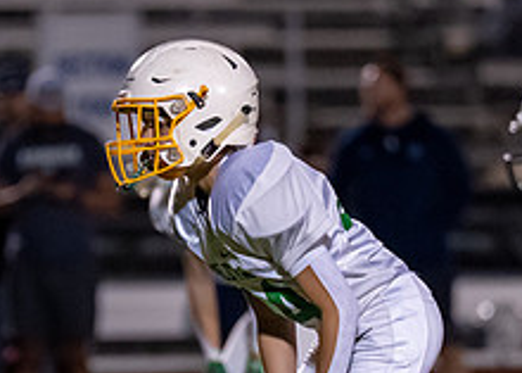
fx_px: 12301
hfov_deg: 2.4
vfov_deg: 1.7
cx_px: 206
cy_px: 276
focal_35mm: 830
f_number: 2.8
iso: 4000
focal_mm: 200
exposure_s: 1/1250
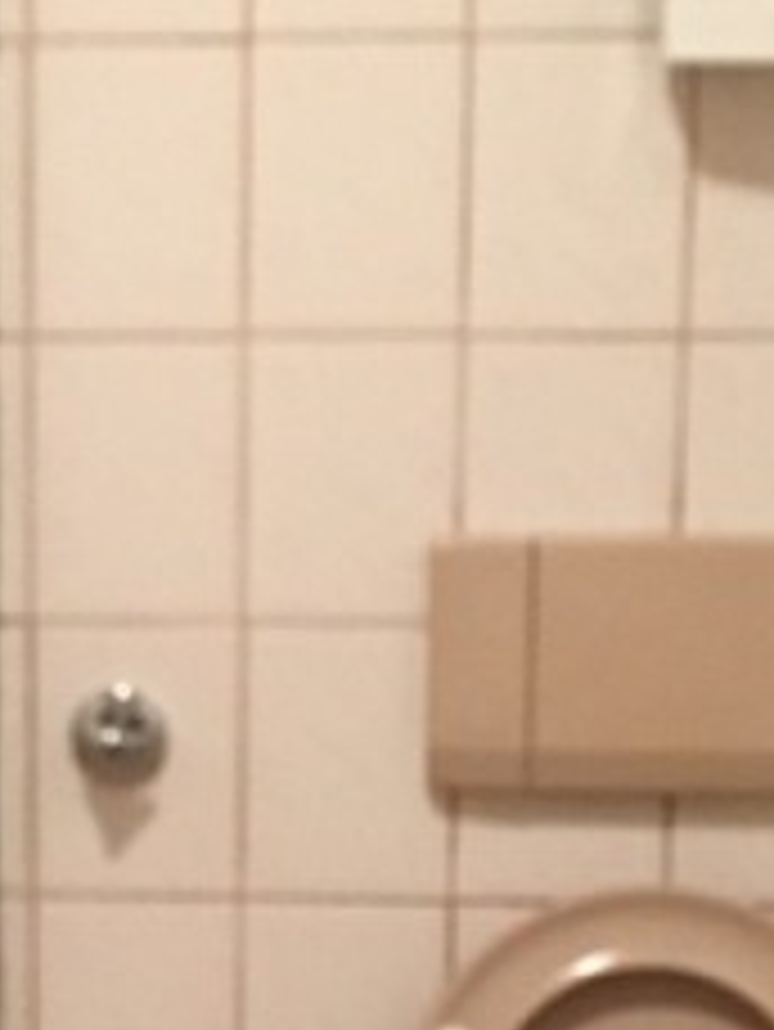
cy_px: 1151
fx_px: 4527
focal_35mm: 152
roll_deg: +0.8
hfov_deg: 9.7
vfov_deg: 12.7
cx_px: -81
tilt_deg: -15.5
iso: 200
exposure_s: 1/20
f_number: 2.2
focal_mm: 4.15
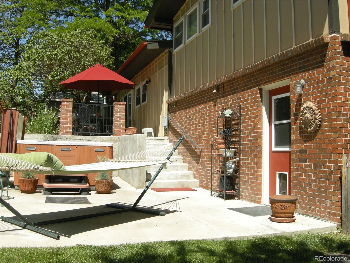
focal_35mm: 35
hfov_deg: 52.6
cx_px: 175
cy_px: 132
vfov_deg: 40.7
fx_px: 354
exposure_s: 1/270
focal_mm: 7.5
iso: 88
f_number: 5.4
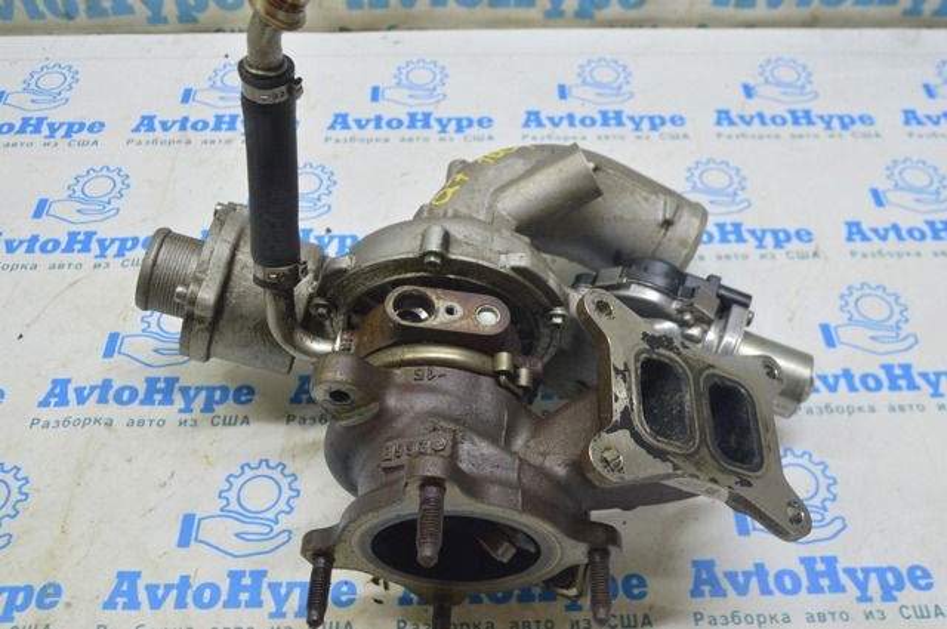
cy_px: 314
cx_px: 474
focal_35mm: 34
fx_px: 906
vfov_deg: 38.3
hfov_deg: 55.2
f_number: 5.6
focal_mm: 23
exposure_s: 1/20
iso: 400
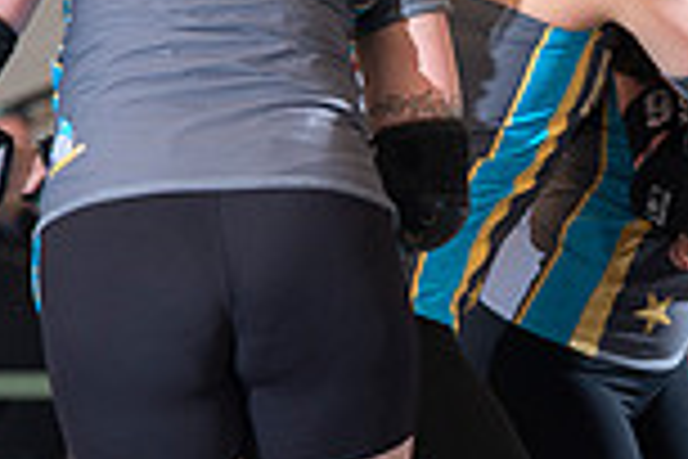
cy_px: 367
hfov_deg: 2.7
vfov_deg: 1.8
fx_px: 14523
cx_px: 625
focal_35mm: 760
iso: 640
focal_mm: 200
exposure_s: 1/160
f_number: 5.6
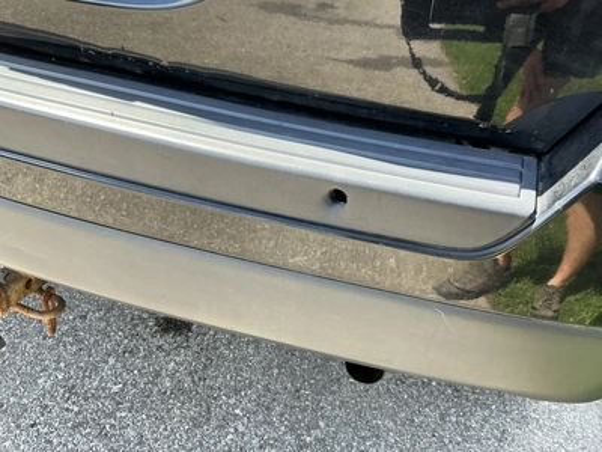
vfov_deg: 49.7
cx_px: 301
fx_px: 487
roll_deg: -9.5
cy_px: 226
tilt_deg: -28.4
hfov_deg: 63.4
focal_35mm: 28
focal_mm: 3
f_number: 1.8
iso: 32
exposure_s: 1/172
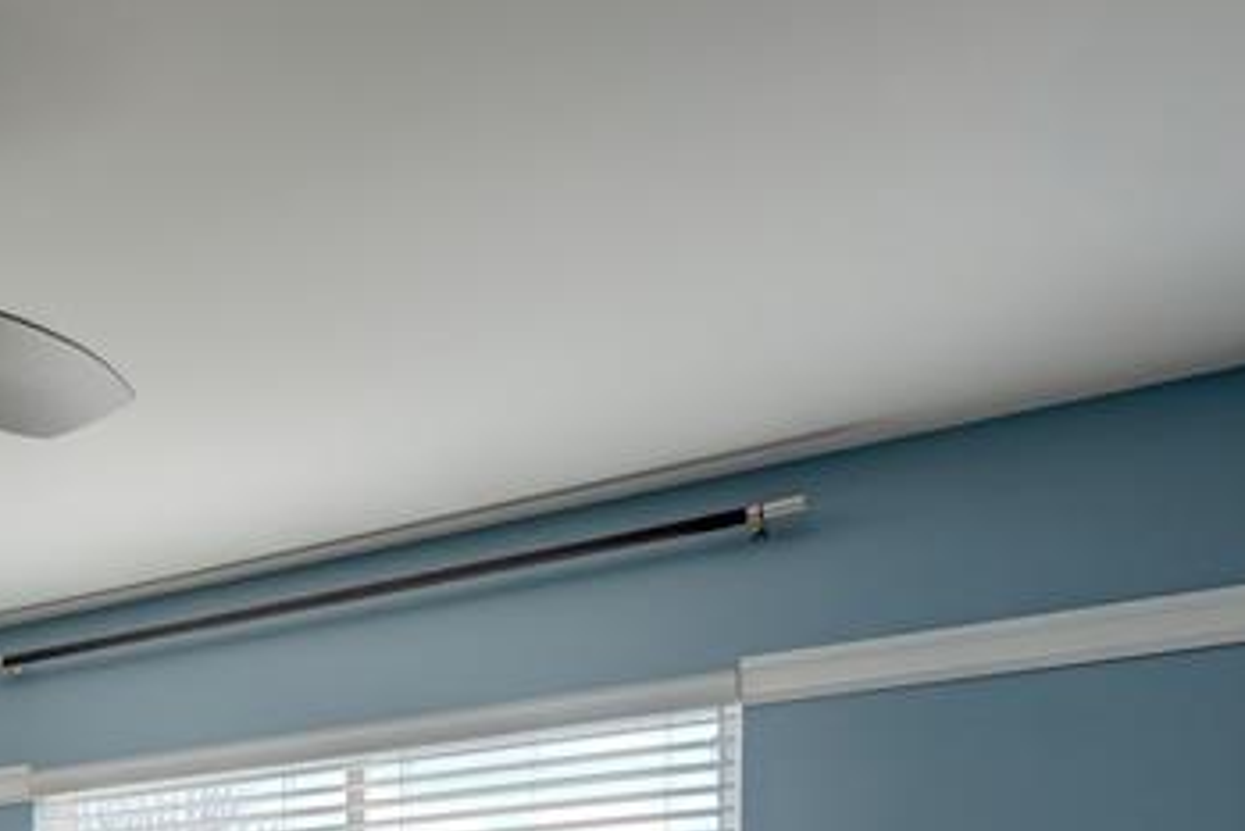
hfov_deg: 34.9
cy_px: 1120
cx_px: -264
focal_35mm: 44
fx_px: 1522
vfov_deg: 25.6
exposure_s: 1/30
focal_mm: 10
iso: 250
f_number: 8
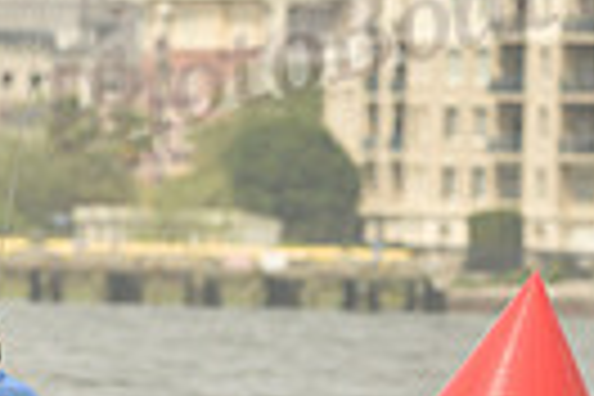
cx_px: -189
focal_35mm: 1315
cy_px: 340
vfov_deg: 1.0
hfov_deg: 1.6
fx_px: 21696
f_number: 7.1
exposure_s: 1/1250
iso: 320
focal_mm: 300
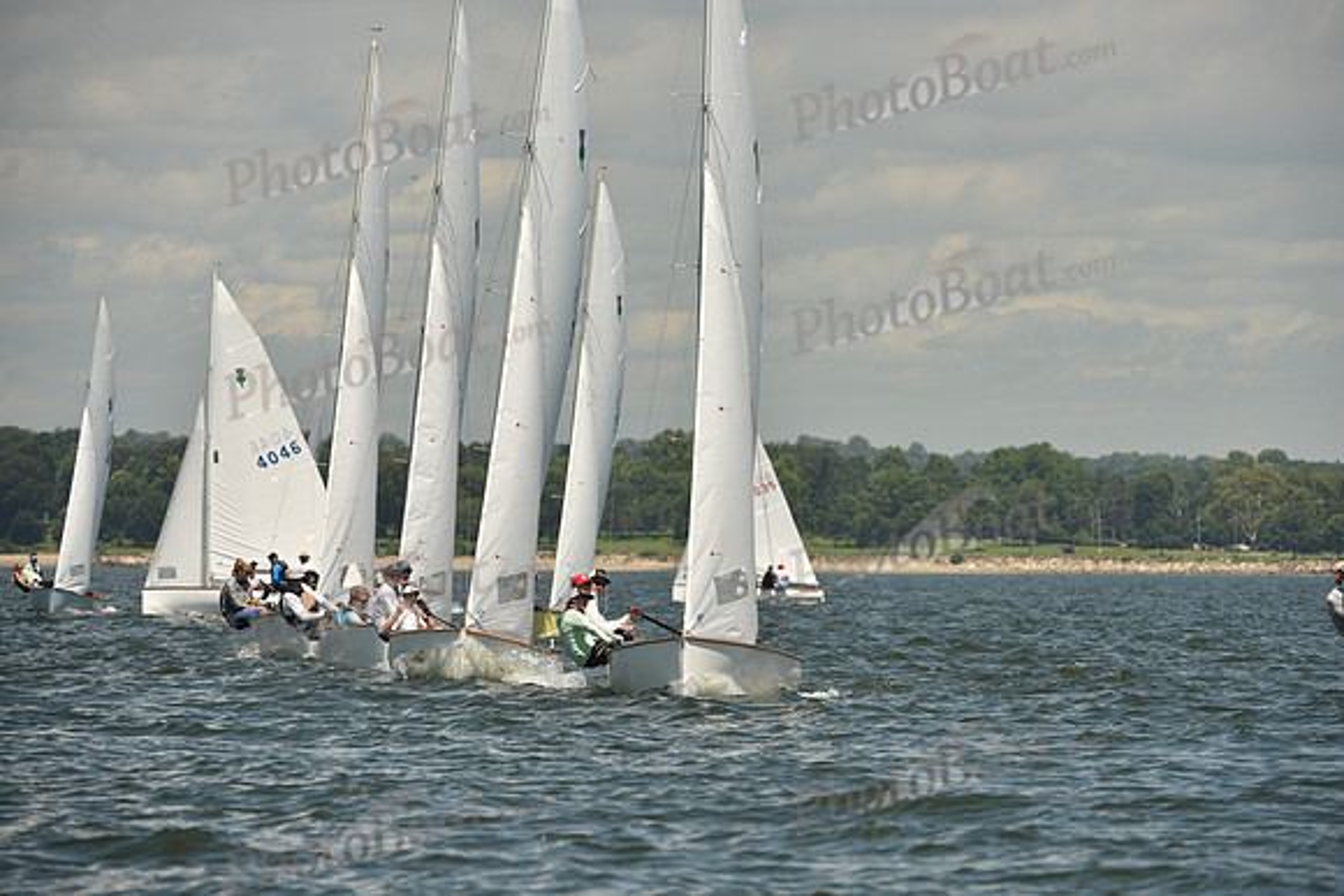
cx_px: 672
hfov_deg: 7.9
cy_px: 448
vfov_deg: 5.3
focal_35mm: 260
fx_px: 9708
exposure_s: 1/1600
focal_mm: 260
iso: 250
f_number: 6.3
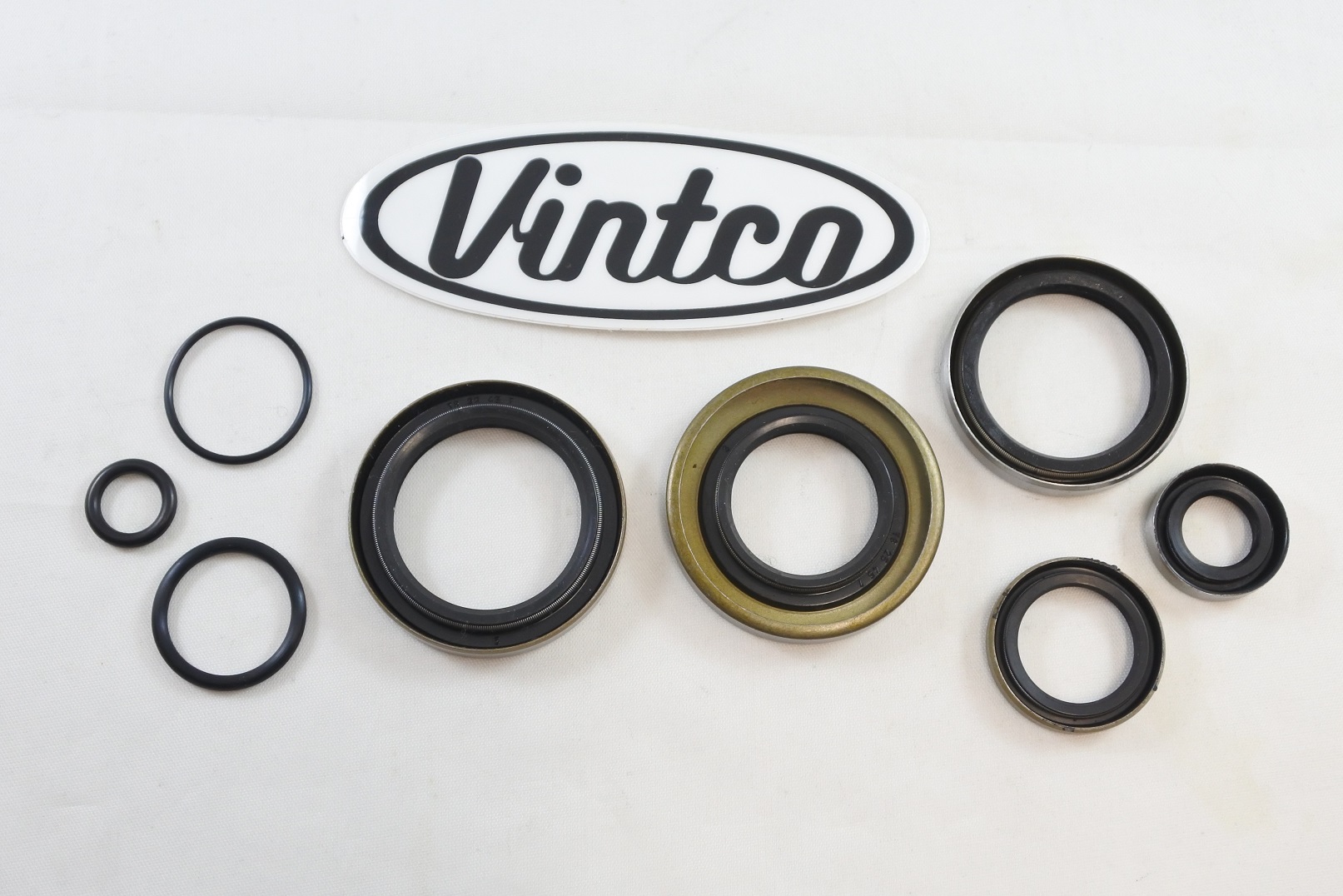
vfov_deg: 35.1
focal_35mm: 38
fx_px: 1418
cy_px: 448
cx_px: 672
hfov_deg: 50.7
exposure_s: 1/125
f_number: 4
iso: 450
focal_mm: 14.3
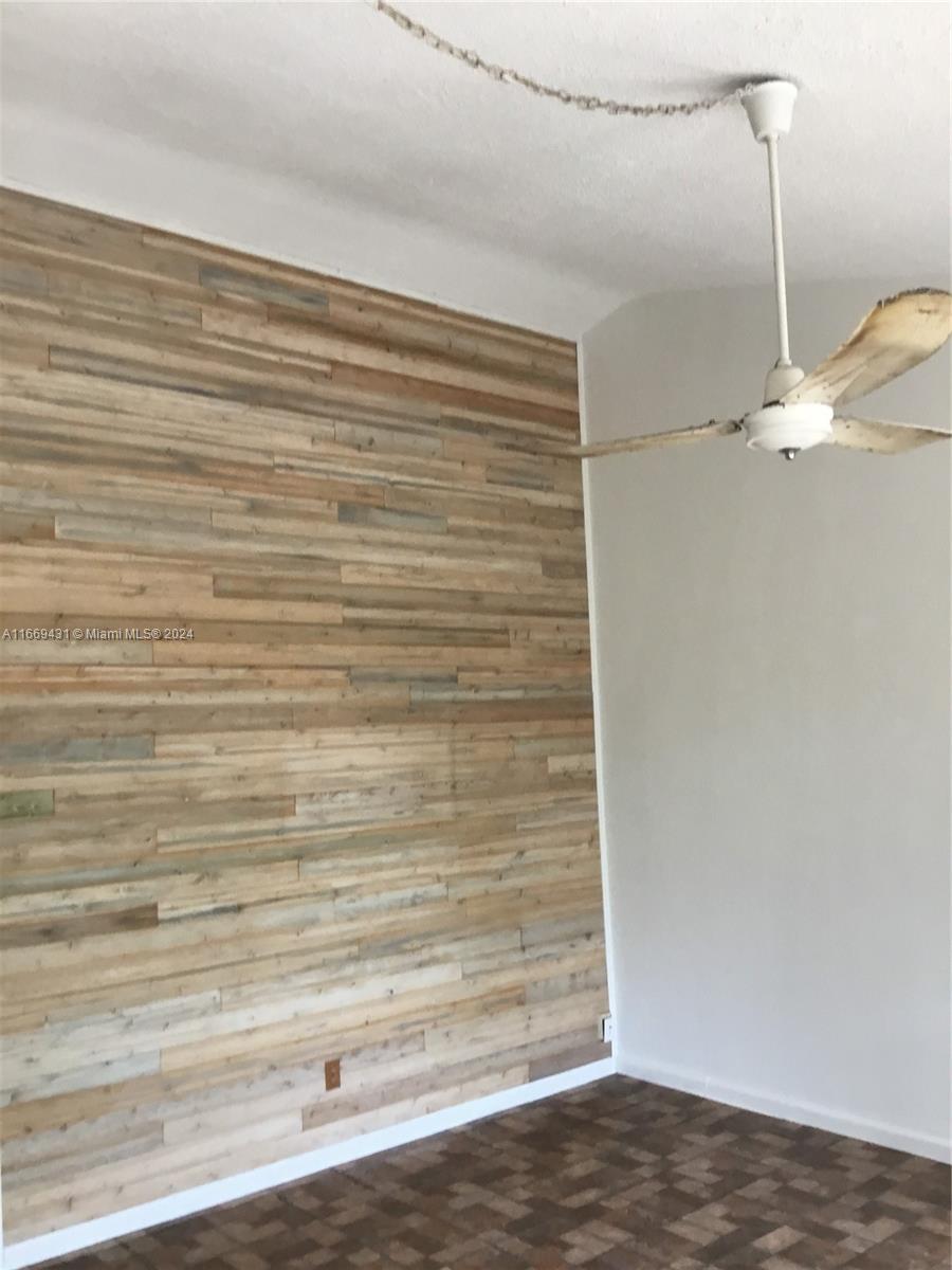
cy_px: 635
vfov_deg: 58.4
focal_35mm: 31
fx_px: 1137
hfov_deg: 45.4
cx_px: 476
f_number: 2.4
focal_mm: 3.3
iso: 64
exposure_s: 1/30
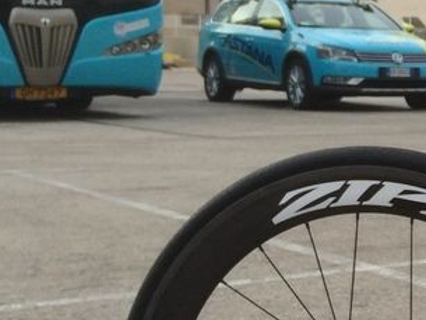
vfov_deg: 13.0
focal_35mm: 114
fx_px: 1403
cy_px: 147
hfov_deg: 14.7
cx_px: 814
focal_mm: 4.15
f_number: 2.2
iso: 32
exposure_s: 1/612
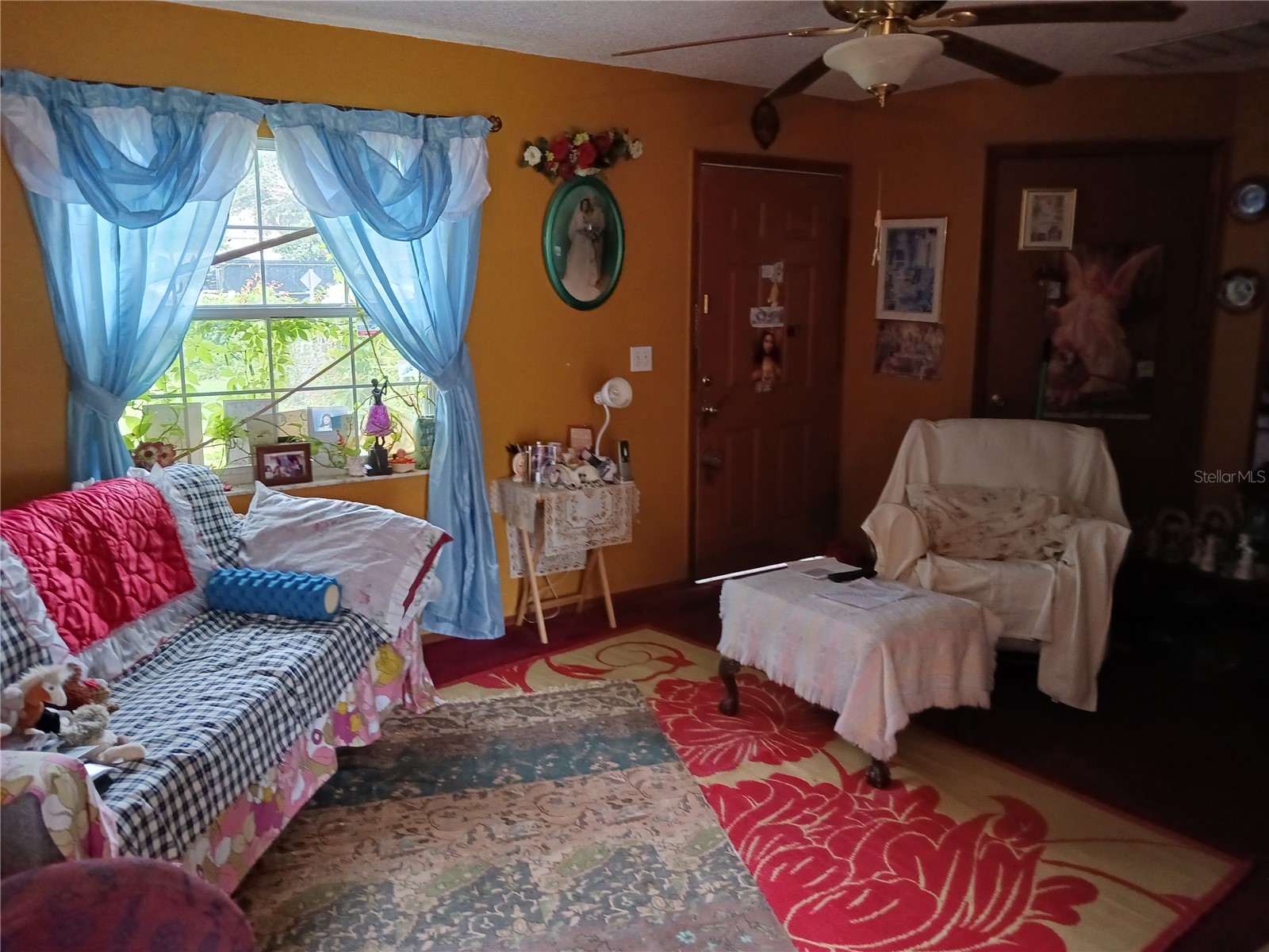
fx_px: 990
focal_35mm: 27
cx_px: 634
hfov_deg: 65.3
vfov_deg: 51.4
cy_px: 476
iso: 250
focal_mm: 4
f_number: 1.8
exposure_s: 1/30
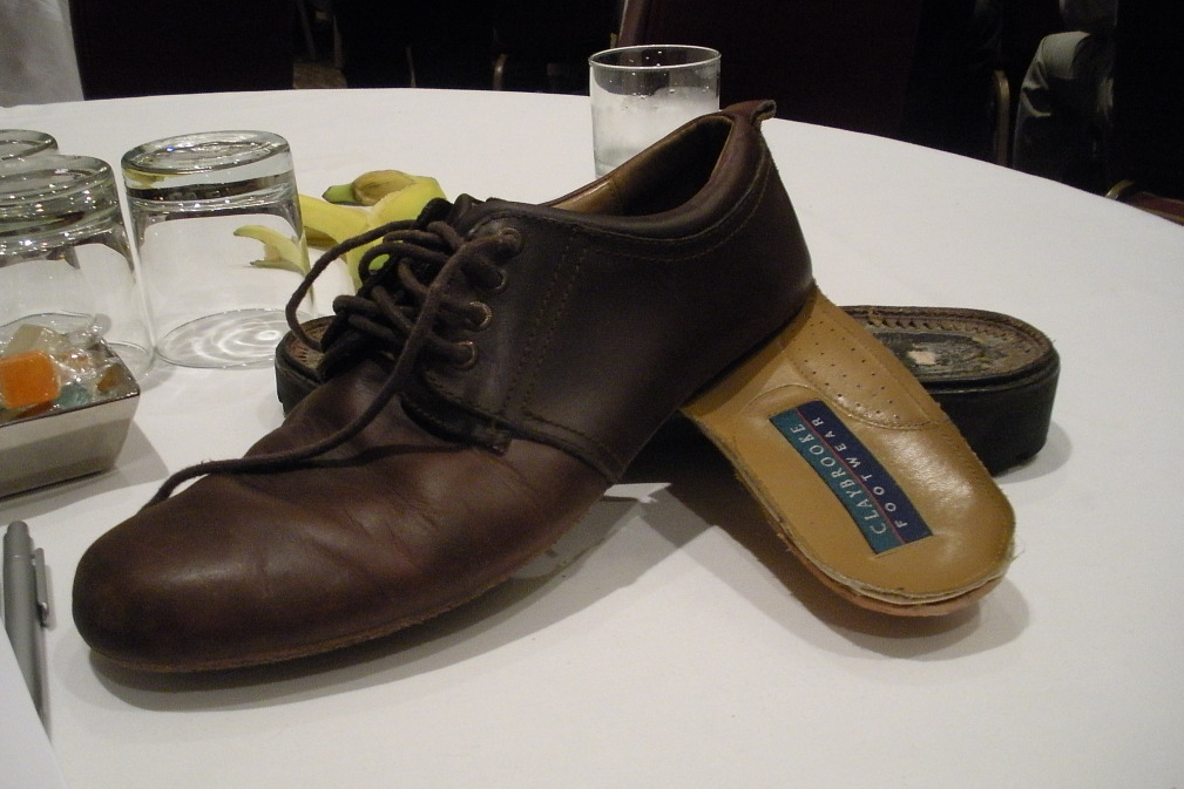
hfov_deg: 50.7
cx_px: 600
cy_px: 414
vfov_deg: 35.1
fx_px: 1250
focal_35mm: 38
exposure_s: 1/25.8
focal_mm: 6.3
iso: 400
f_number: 3.5
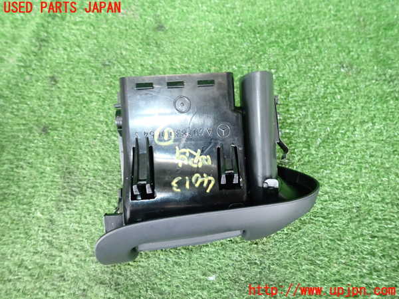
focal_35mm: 25
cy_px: 150
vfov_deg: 54.9
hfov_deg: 69.4
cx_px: 200
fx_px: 288
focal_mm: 4.5
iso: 800
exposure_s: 1/13
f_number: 5.6
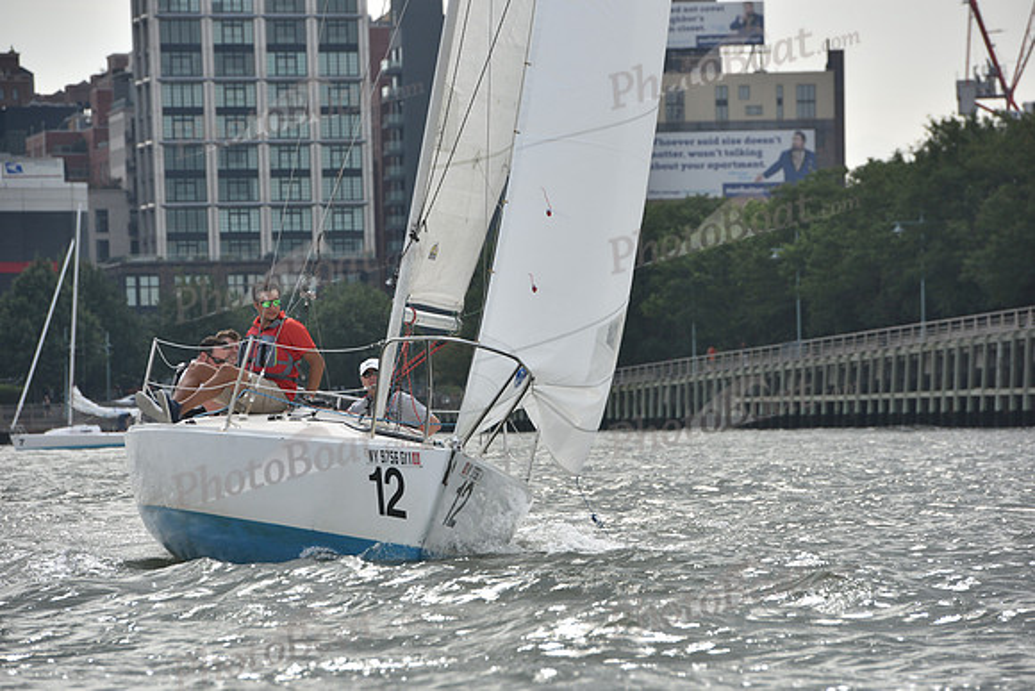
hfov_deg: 10.3
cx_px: 518
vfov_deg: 6.9
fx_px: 5751
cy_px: 346
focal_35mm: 200
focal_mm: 200
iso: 320
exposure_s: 1/1250
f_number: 8
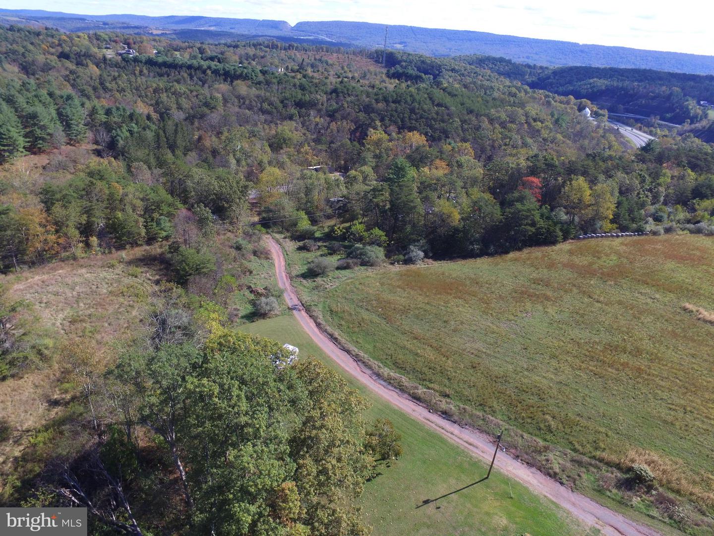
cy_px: 268
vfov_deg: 66.0
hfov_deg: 81.7
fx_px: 413
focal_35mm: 20
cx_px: 357
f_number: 2.8
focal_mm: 3.61
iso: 100
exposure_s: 1/640
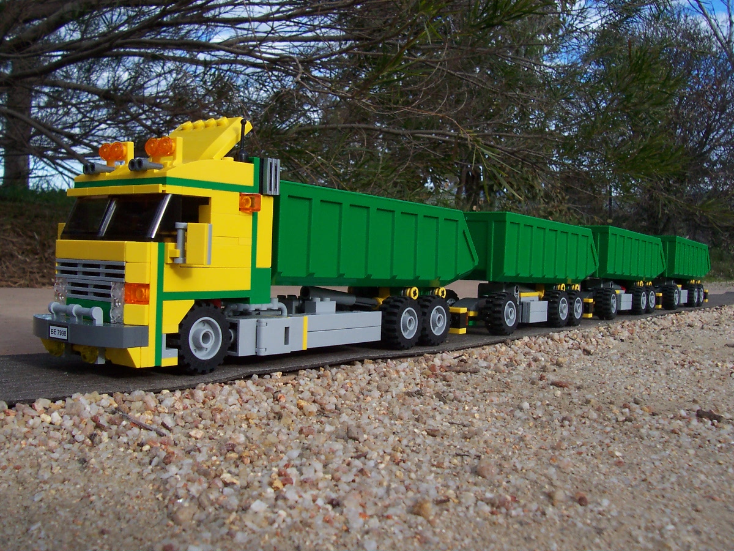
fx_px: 785
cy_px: 276
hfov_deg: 50.1
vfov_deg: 38.7
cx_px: 367
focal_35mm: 37
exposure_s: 1/350
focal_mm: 5.6
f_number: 5.6
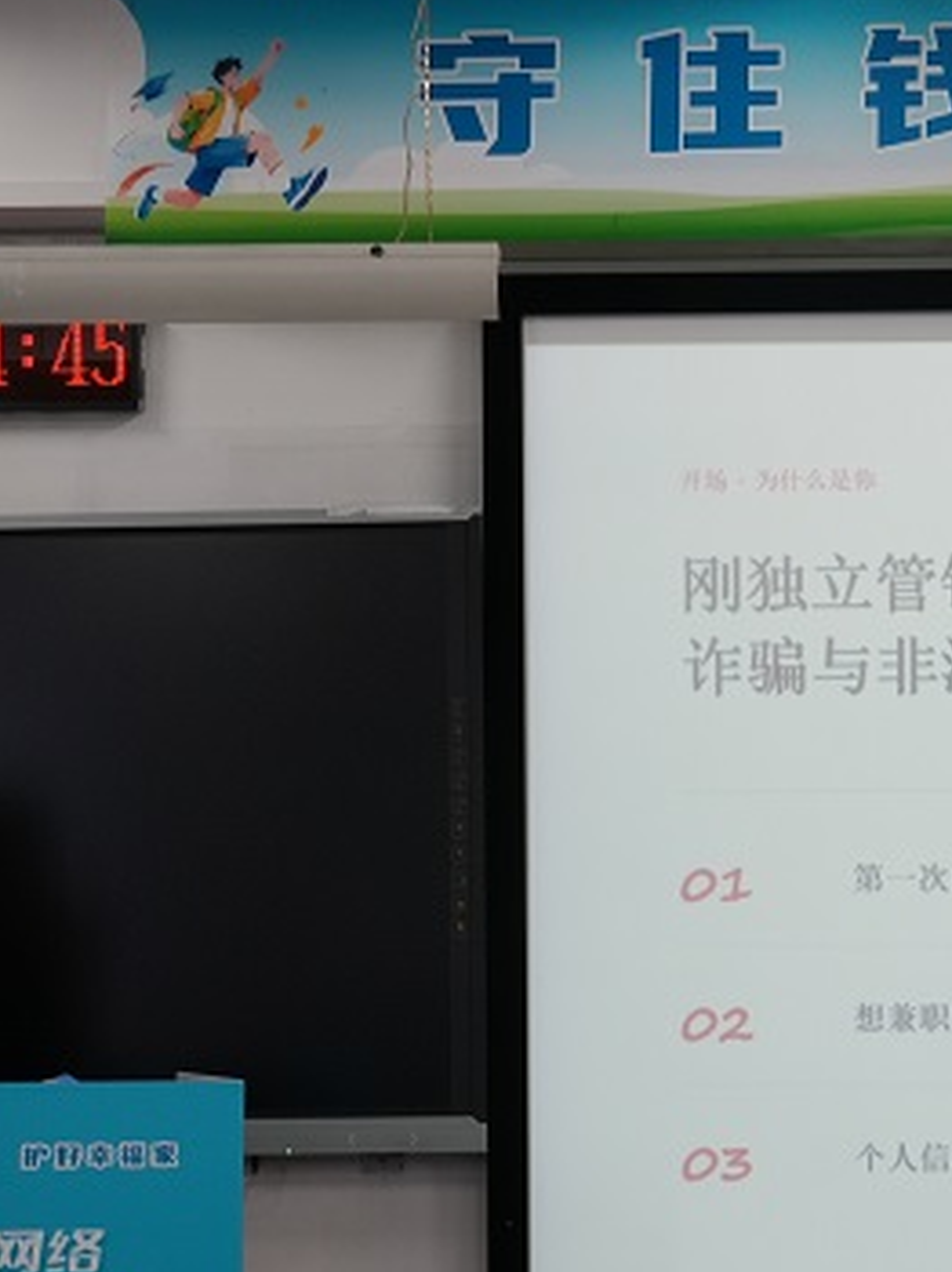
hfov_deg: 14.9
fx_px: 3635
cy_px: 734
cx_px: 574
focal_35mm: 99
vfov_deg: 19.8
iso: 640
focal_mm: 32
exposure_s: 1/50
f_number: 7.1
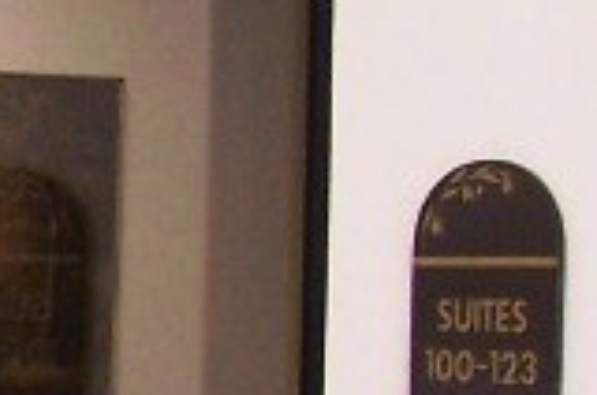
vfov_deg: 5.9
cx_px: -825
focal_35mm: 227
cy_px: 734
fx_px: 3757
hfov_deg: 8.3
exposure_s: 1/60
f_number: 2.7
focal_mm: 5.6
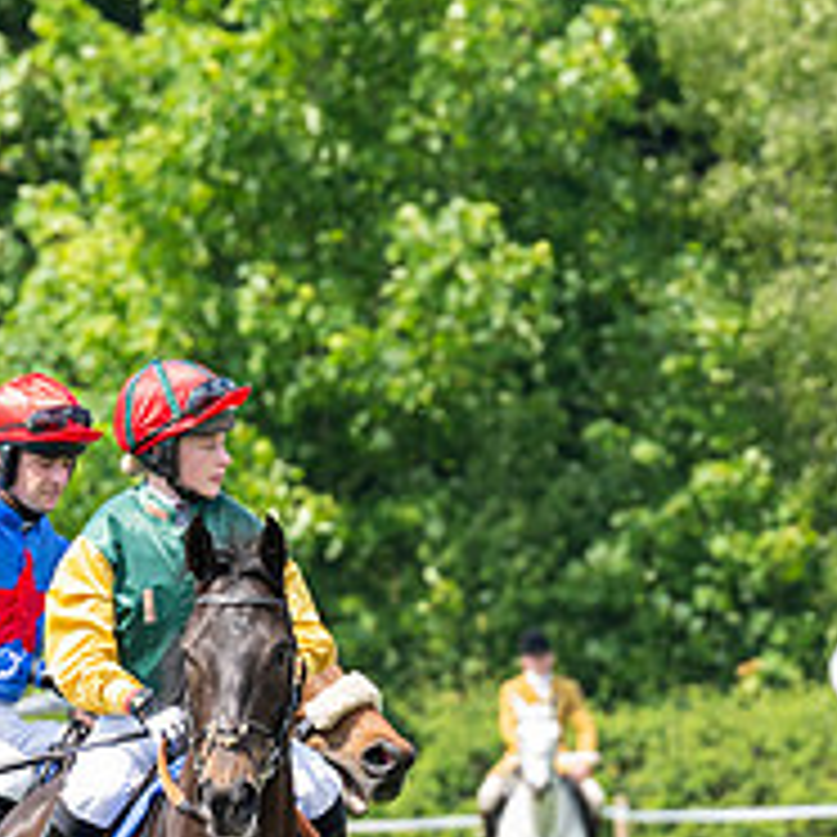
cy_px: 821
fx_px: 25551
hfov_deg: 1.9
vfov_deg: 1.9
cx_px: 221
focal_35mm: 934
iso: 200
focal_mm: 185
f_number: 5
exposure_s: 1/640
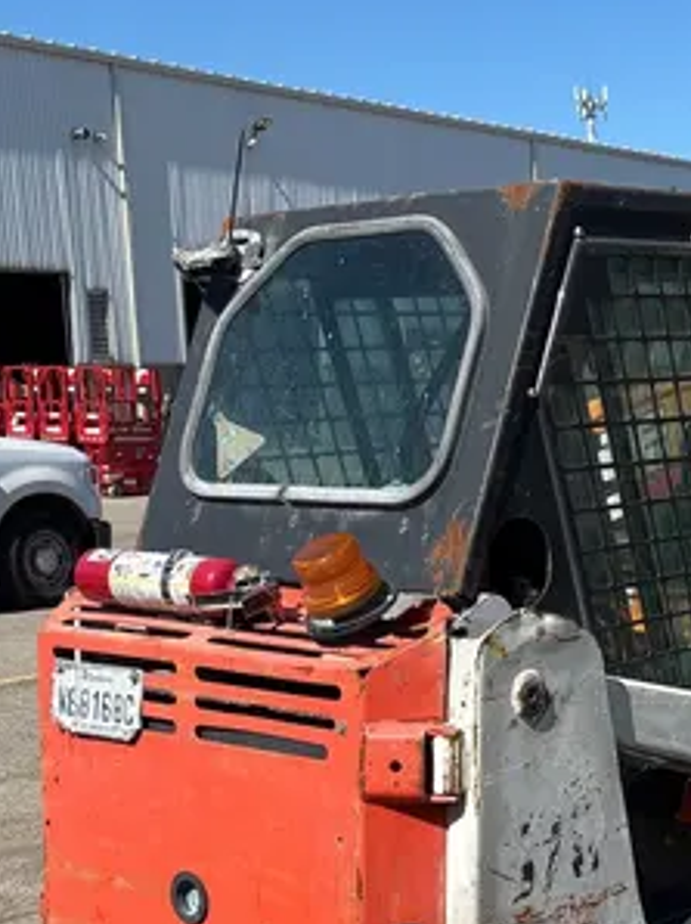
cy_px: 777
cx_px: 592
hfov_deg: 22.5
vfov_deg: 29.4
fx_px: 1706
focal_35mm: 64
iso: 50
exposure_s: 1/3021
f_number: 1.6
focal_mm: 5.96
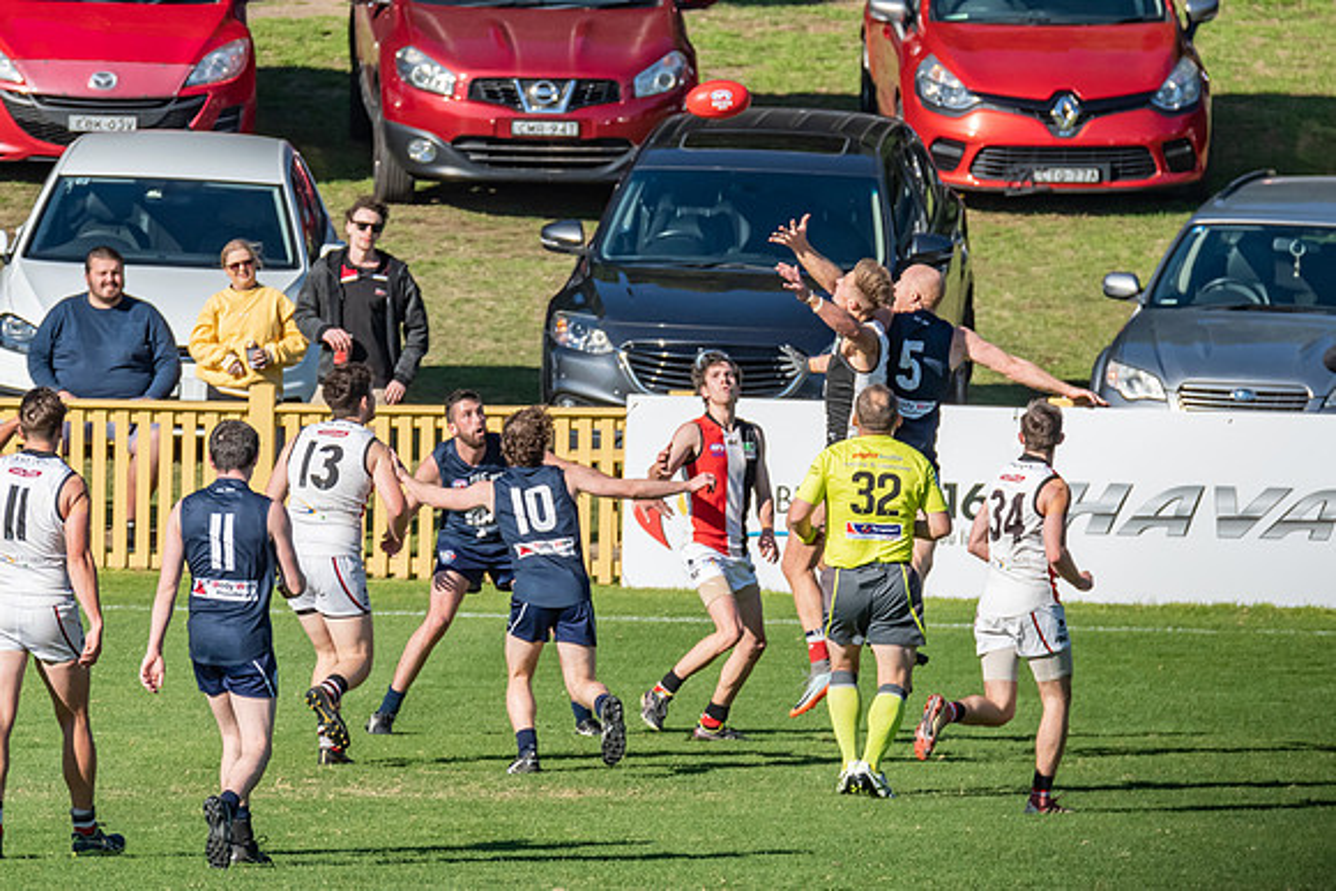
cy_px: 323
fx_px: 31993
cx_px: 852
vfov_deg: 1.6
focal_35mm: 862
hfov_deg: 2.4
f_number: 10
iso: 800
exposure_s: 1/2500
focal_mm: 450
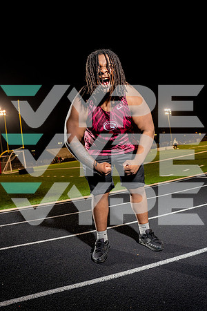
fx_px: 233
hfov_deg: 47.9
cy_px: 156
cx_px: 104
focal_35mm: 27
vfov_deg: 67.4
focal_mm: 27
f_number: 4
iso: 800
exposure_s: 1/250
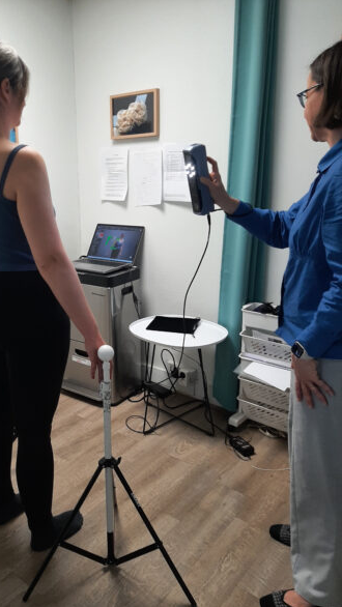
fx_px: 467
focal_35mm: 29
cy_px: 309
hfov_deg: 39.7
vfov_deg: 66.0
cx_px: 111
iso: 50
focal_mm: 3.93
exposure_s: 1/50
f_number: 1.7
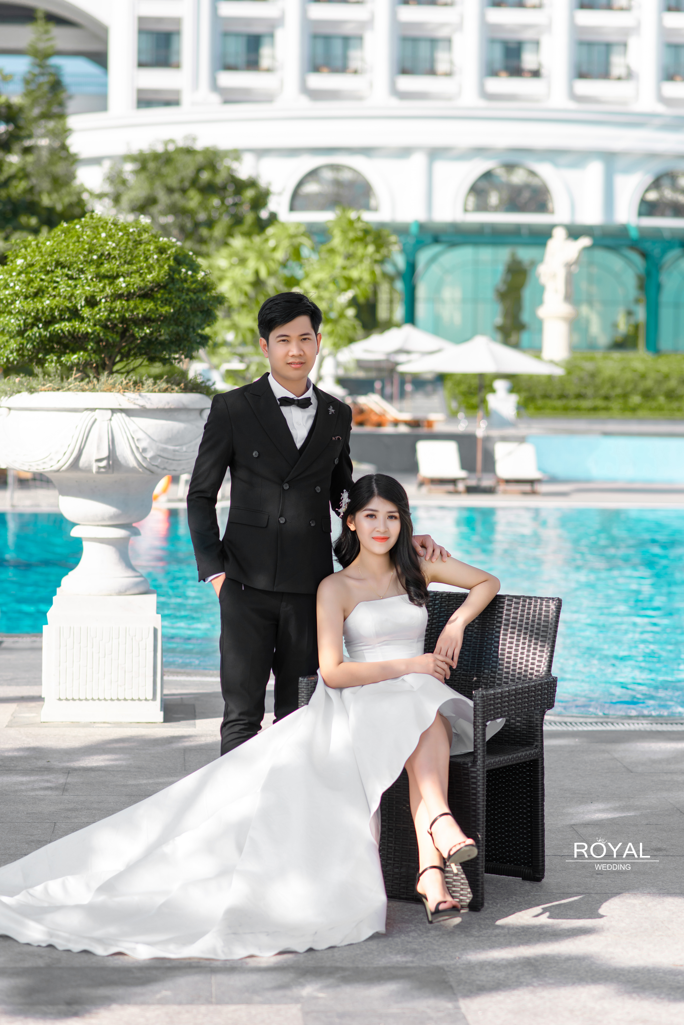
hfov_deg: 16.1
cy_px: 512
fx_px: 2420
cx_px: 342
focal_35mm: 85
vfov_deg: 23.9
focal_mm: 85
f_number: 3.2
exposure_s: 1/1000
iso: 100
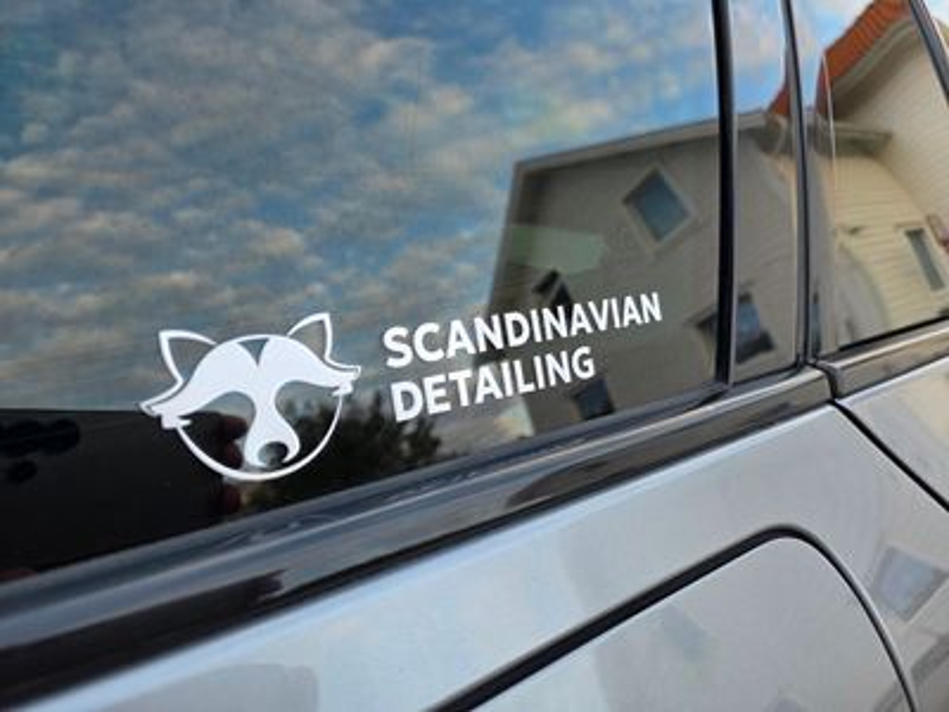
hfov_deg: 73.9
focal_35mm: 23
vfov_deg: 58.9
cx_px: 474
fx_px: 631
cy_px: 356
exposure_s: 1/180
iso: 100
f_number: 1.7
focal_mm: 6.3
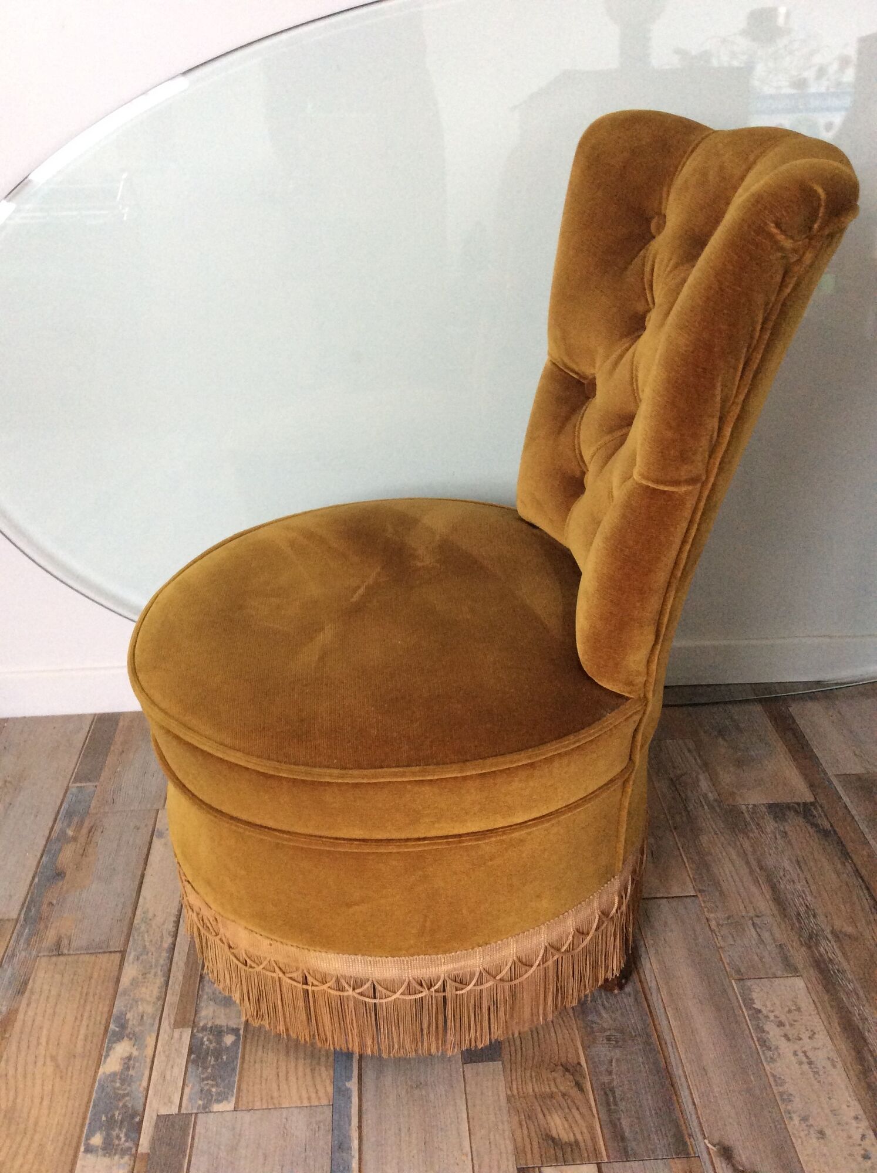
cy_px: 586
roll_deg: +1.5
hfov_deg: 44.1
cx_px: 438
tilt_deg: -26.8
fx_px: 1084
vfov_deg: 56.9
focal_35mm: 32
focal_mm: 3.3
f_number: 2.4
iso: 160
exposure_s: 1/25
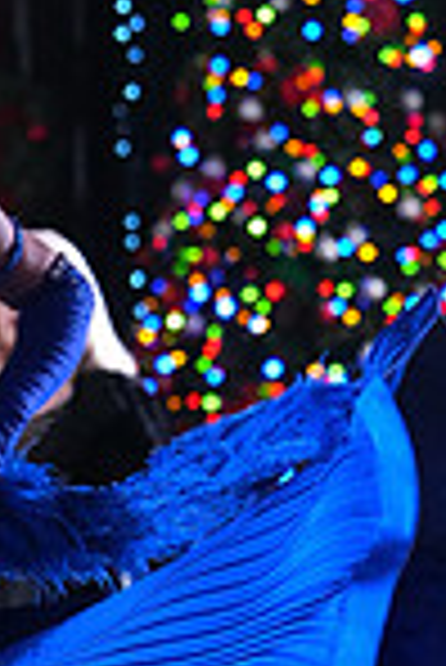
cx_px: -399
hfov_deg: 2.6
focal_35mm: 530
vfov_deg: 3.9
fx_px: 9825
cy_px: 999
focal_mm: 135
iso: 10000
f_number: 5
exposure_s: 1/400
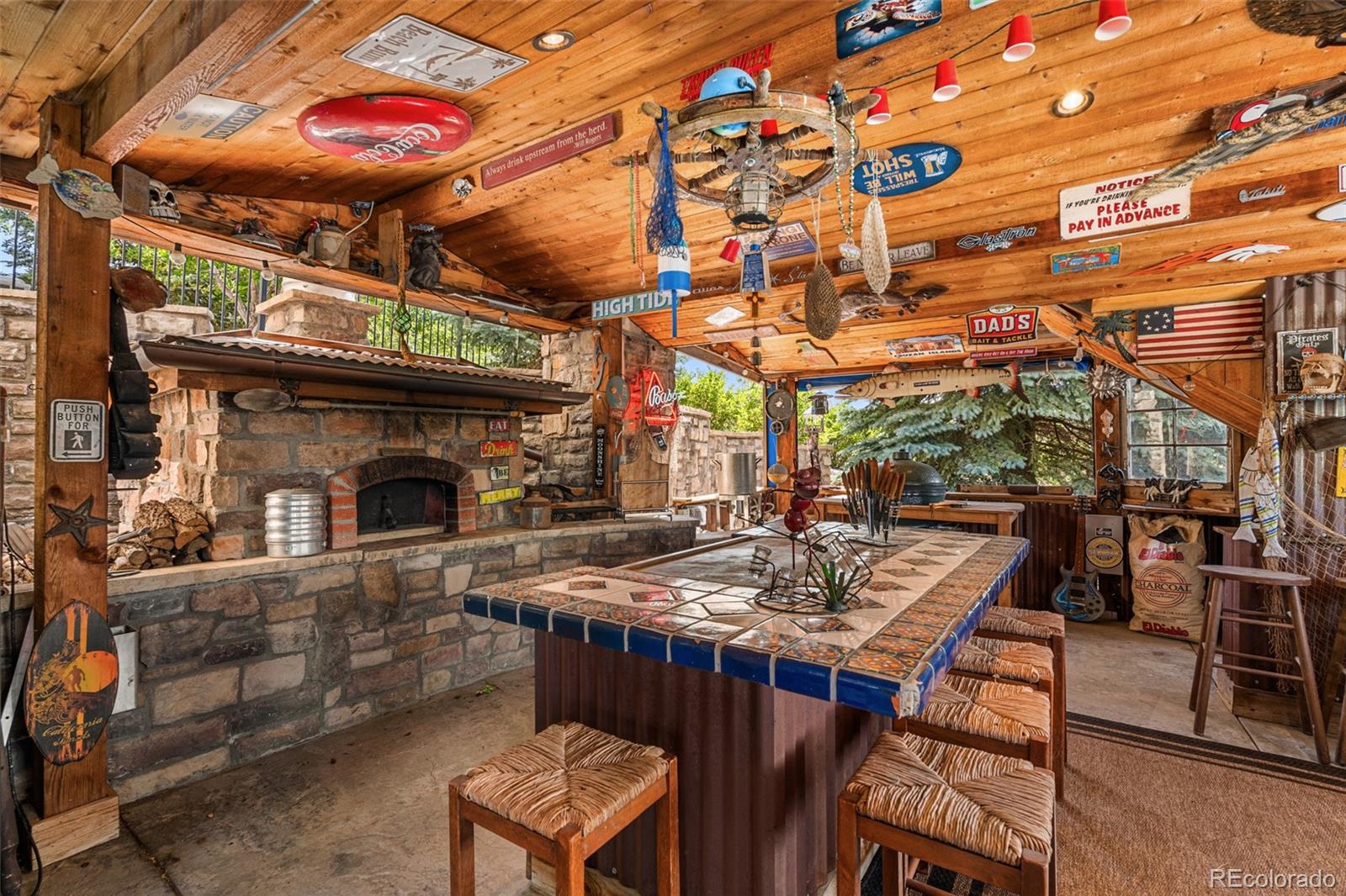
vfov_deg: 73.7
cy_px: 448
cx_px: 673
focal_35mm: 16
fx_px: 598
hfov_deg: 96.7
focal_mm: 16
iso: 800
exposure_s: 1/5
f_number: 8
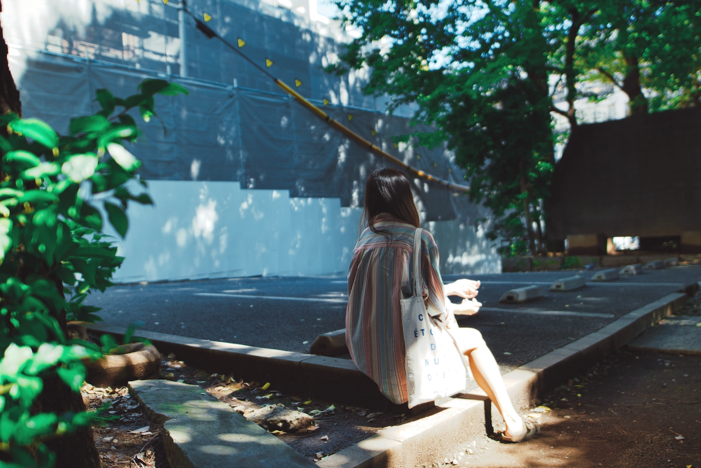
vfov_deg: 43.7
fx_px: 584
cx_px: 350
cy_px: 234
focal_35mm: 30
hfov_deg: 61.9
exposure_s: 1/640
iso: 100
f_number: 1.4
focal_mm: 20
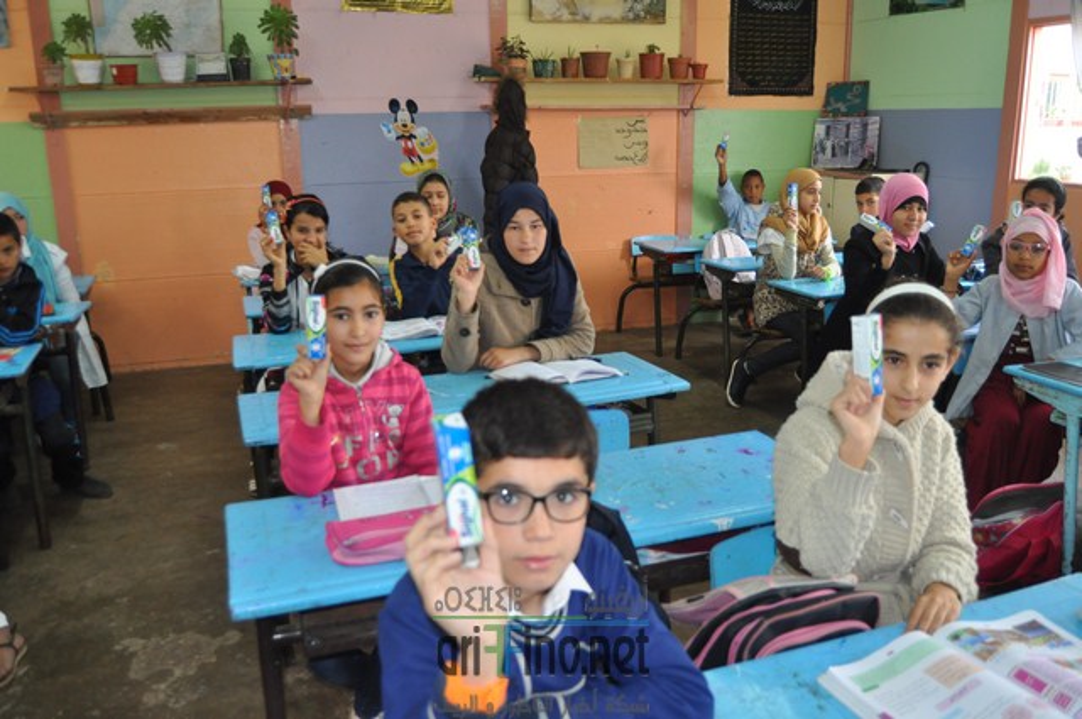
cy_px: 360
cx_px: 541
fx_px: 855
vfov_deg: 45.6
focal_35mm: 28
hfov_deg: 64.6
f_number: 3.5
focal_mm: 19
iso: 800
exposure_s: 1/60
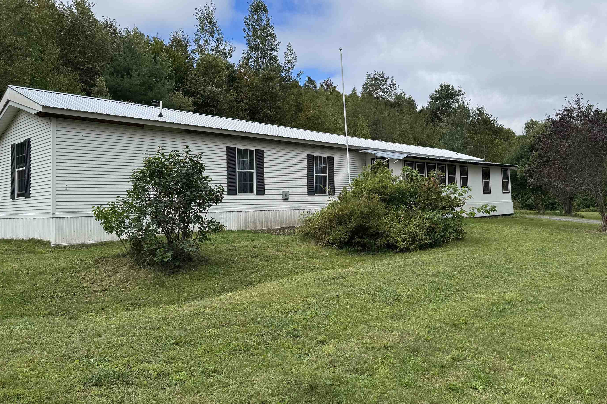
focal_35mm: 28
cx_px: 315
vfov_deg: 46.3
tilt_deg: +3.5
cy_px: 180
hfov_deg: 65.5
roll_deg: +2.6
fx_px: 472
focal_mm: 6.76
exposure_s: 1/3597
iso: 80
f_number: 1.78
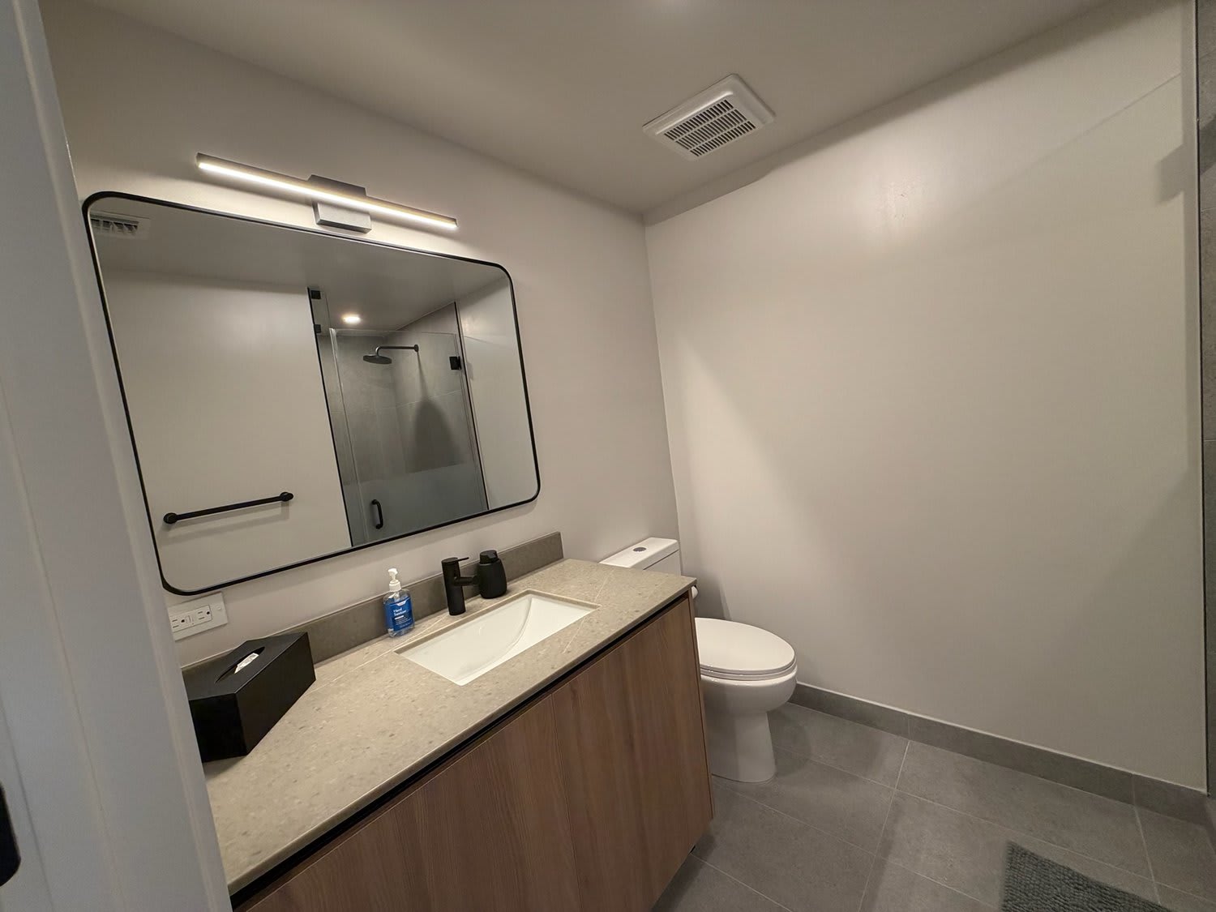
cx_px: 608
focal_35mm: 14
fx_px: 492
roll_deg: +8.1
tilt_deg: -5.4
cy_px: 456
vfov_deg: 85.7
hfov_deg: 102.1
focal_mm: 2.2
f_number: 2.2
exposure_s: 1/60
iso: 200
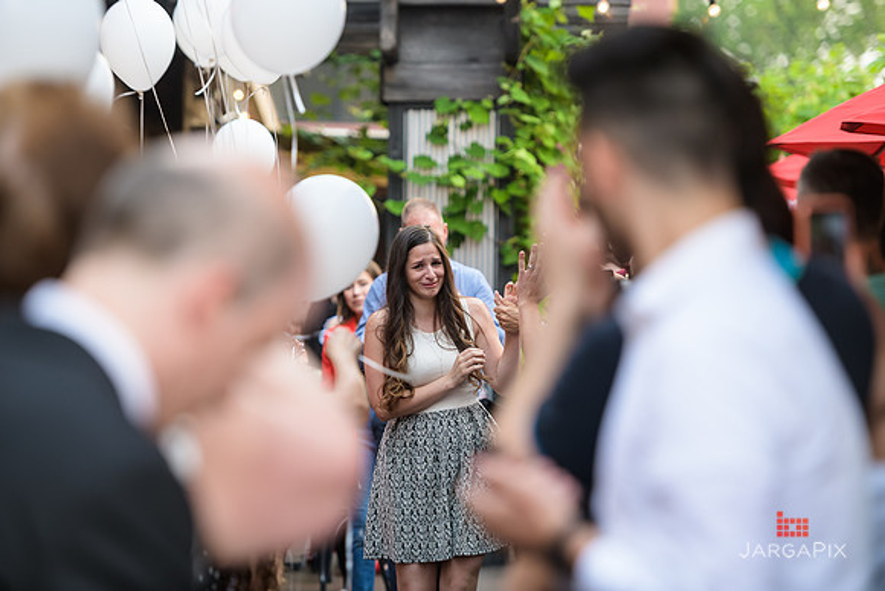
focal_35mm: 155
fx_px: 3811
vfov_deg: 8.9
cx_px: 442
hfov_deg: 13.2
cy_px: 296
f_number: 3.2
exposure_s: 1/125
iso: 400
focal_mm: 155
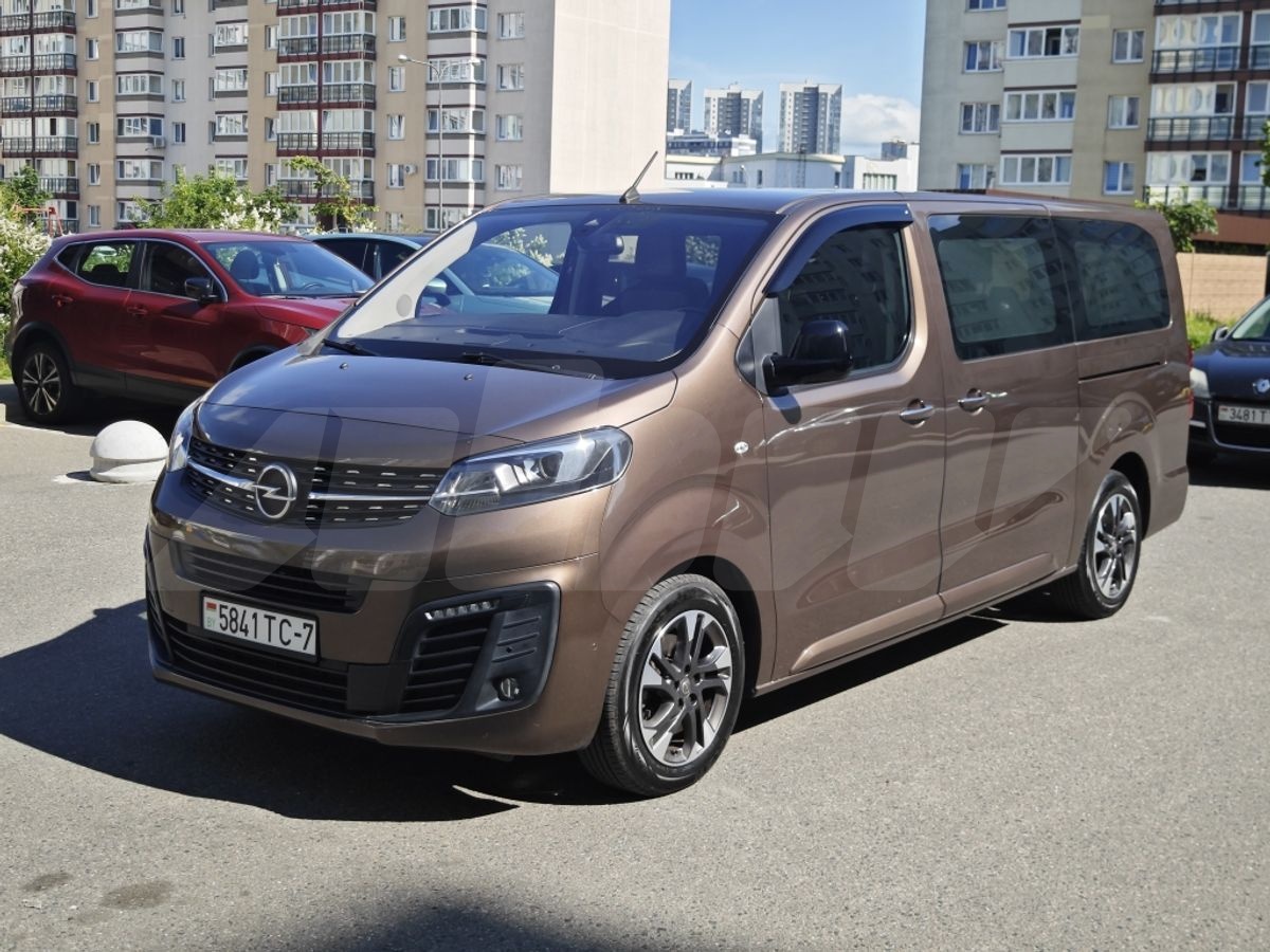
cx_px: 635
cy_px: 476
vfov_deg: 31.5
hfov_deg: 41.2
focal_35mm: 46
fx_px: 1688
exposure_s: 1/1882
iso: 50
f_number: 1.9
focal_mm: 7.79
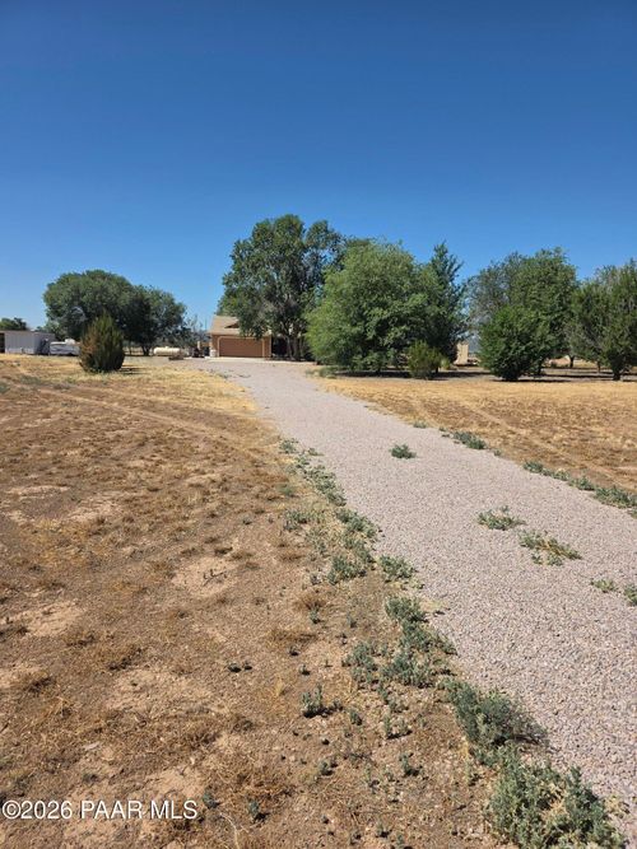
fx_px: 565
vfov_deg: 73.9
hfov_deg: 58.9
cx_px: 318
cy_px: 424
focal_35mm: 23
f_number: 1.7
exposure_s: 1/7061
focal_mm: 6.3
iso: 80
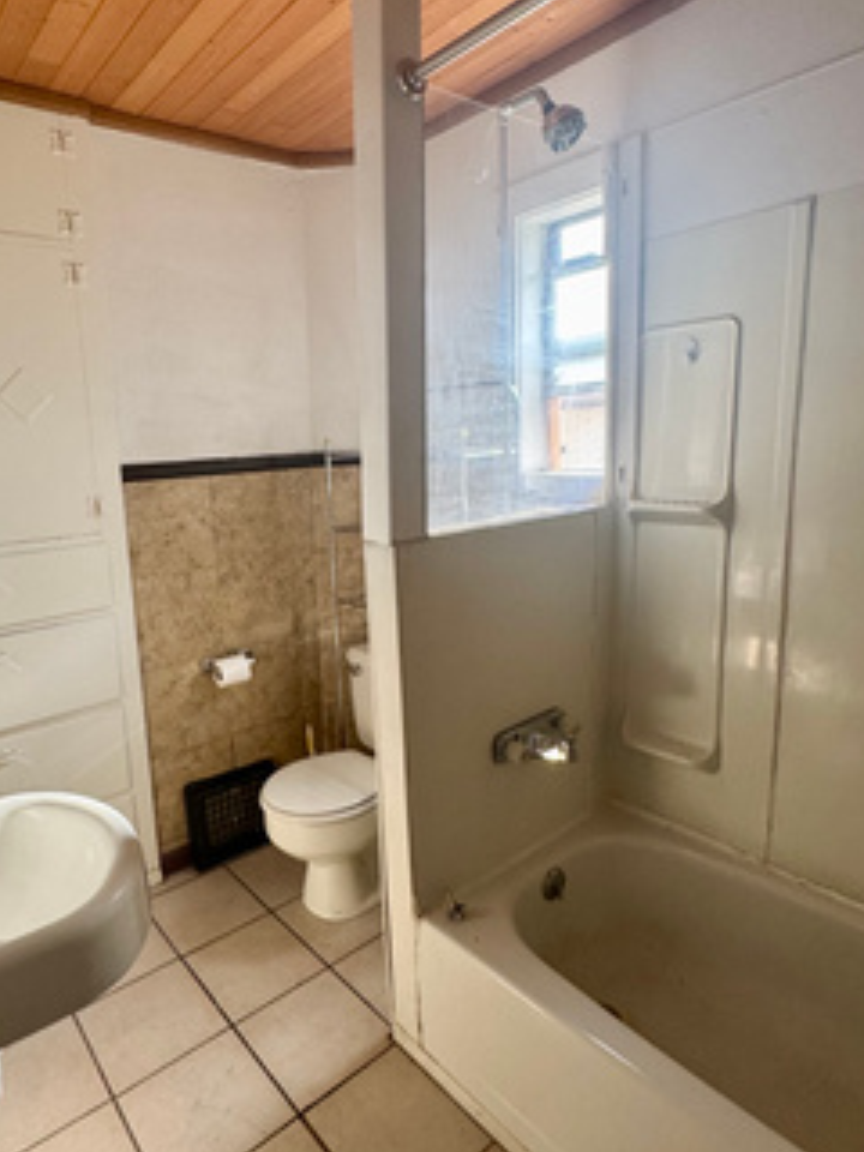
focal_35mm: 21
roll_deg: +2.8
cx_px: 328
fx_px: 699
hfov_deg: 62.6
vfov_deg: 79.0
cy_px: 558
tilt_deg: -9.6
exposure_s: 1/99
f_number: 2.2
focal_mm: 2.22
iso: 160
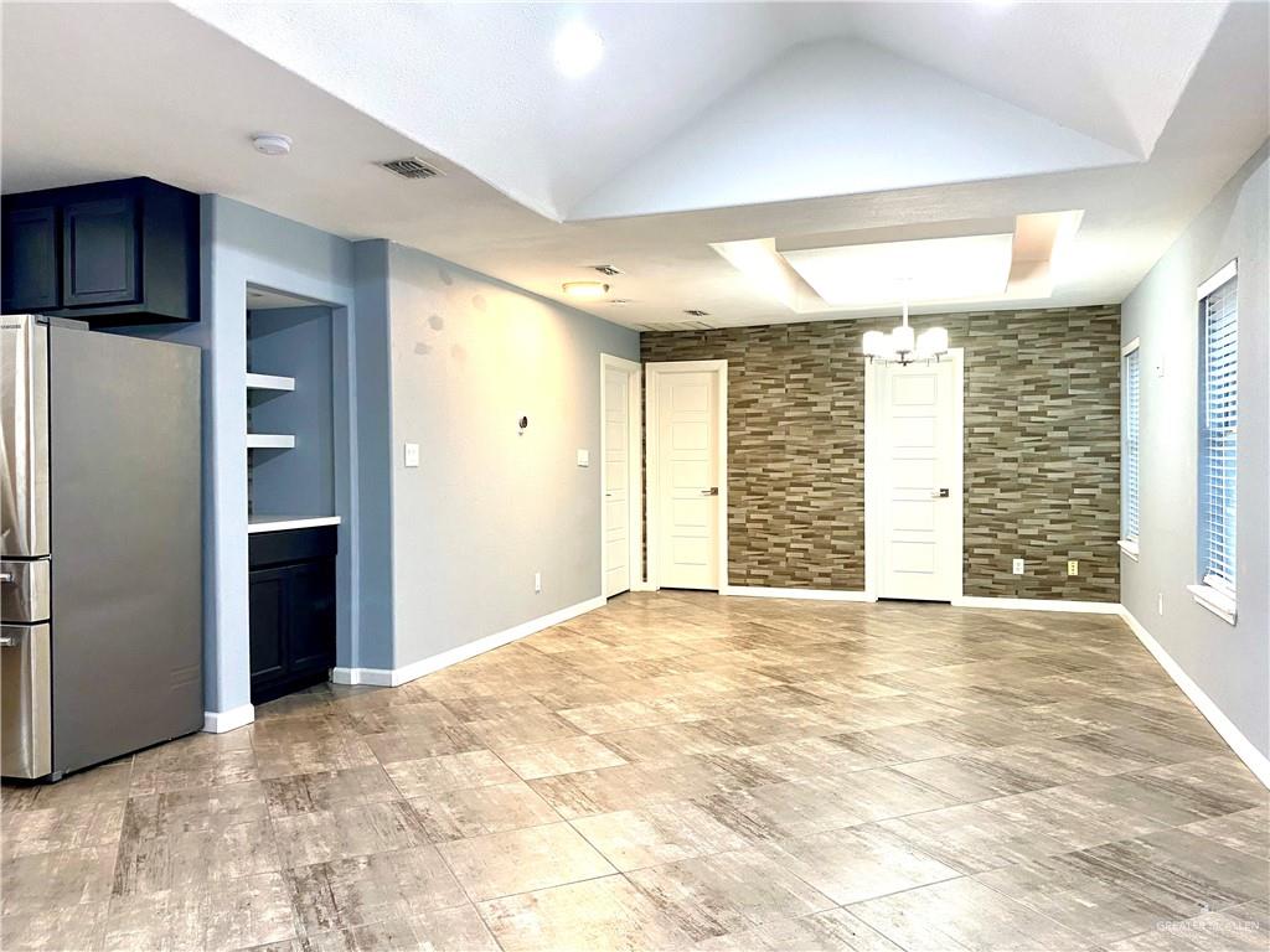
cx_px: 635
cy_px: 476
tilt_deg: -2.2
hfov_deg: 67.3
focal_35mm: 26
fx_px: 954
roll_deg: +0.6
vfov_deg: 53.1
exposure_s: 1/60
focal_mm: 4.25
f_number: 1.8
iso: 200
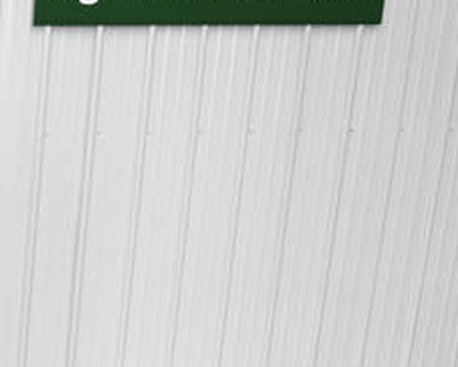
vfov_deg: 17.9
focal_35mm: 83
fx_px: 1126
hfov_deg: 19.3
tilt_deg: -17.0
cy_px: 399
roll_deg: +0.0
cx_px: -276
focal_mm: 6.76
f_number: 1.78
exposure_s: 1/180
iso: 64
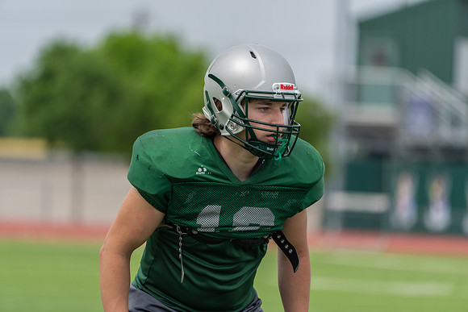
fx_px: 5201
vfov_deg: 3.4
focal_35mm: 400
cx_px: 234
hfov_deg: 5.2
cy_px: 156
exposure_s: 1/1250
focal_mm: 400
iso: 400
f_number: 5.6
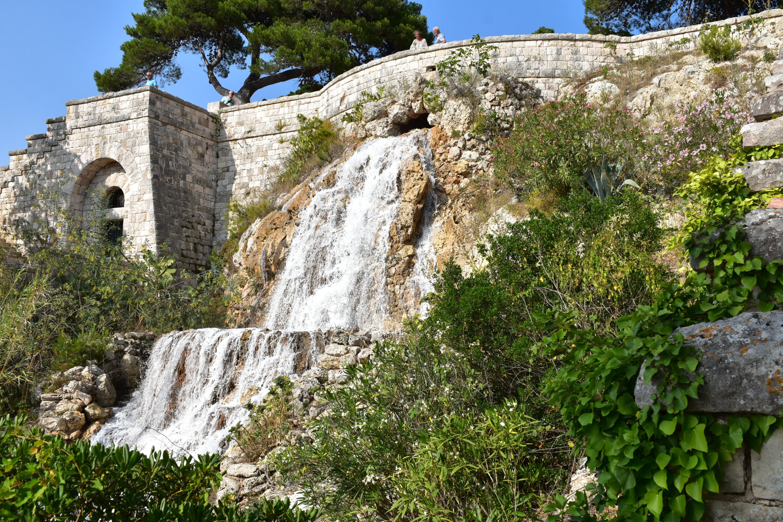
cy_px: 262
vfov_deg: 37.3
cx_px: 399
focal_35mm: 36
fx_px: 772
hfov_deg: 53.8
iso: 360
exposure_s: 1/500
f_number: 11
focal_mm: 23
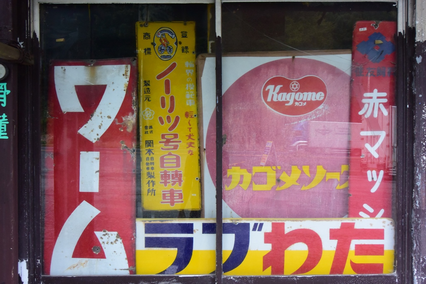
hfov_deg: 54.4
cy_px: 142
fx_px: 414
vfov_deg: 37.9
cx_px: 213
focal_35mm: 35
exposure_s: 1/50
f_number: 5.6
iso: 800
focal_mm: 13
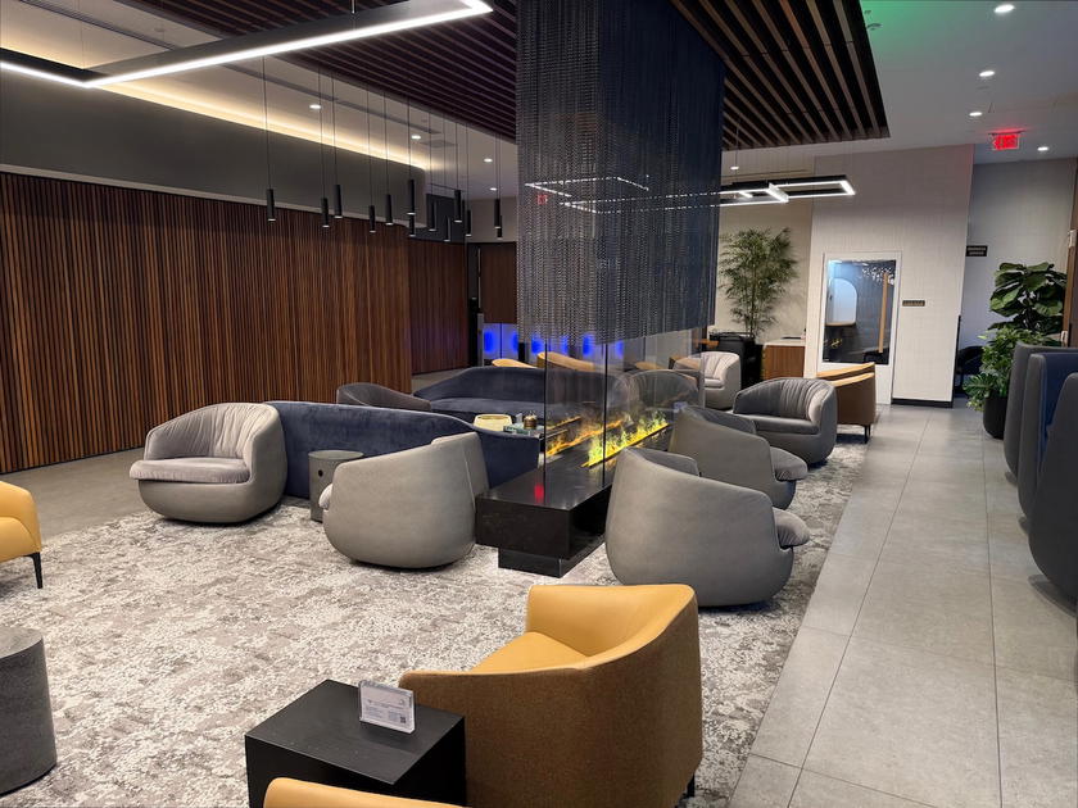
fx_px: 747
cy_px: 404
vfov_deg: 56.8
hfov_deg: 71.6
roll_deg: +0.1
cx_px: 539
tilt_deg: -8.3
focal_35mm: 24
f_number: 1.78
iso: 160
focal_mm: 6.76
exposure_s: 1/60
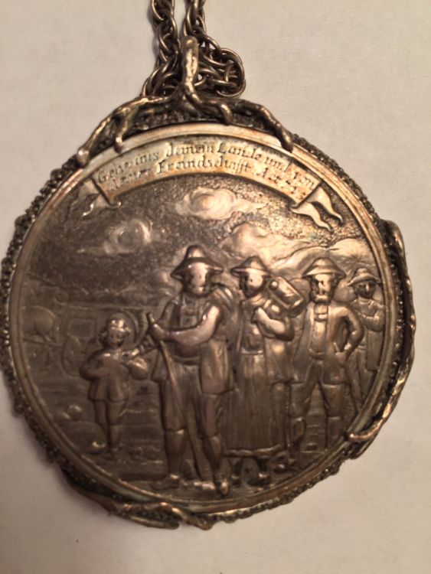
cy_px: 287
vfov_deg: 61.6
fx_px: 481
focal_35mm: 29
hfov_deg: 48.3
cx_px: 216
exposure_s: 1/30
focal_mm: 4.15
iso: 32
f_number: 2.2
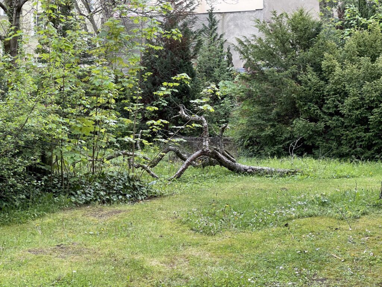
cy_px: 144
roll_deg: -0.9
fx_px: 706
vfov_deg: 22.9
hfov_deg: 30.3
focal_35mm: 64
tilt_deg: -1.0
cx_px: 191
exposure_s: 1/121
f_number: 2.2
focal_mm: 7.5
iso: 200
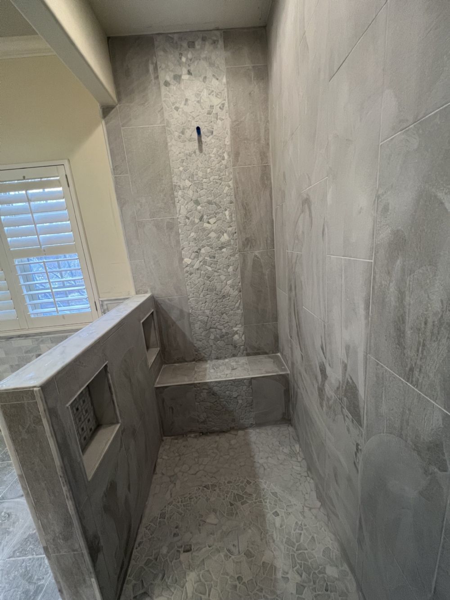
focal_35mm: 13
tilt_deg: -13.6
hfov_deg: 89.9
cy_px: 300
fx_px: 225
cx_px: 225
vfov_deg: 106.2
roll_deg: +5.6
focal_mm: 1.57
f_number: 1.8
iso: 160
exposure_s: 1/60
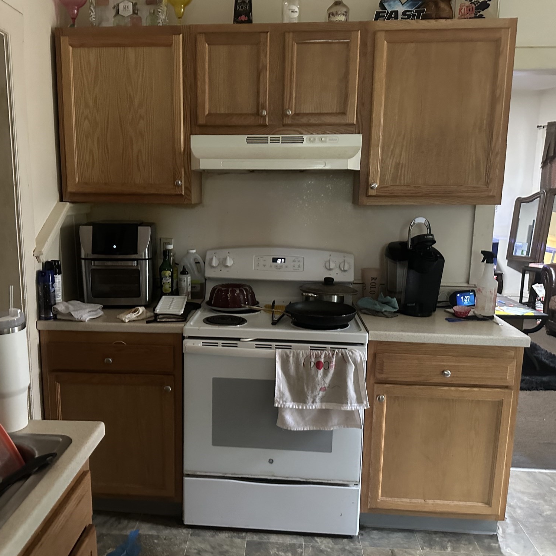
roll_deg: +0.5
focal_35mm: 29
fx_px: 527
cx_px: 242
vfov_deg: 55.6
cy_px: 282
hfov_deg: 55.4
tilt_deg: -10.0
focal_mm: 6.86
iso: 1000
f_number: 1.78
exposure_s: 1/31
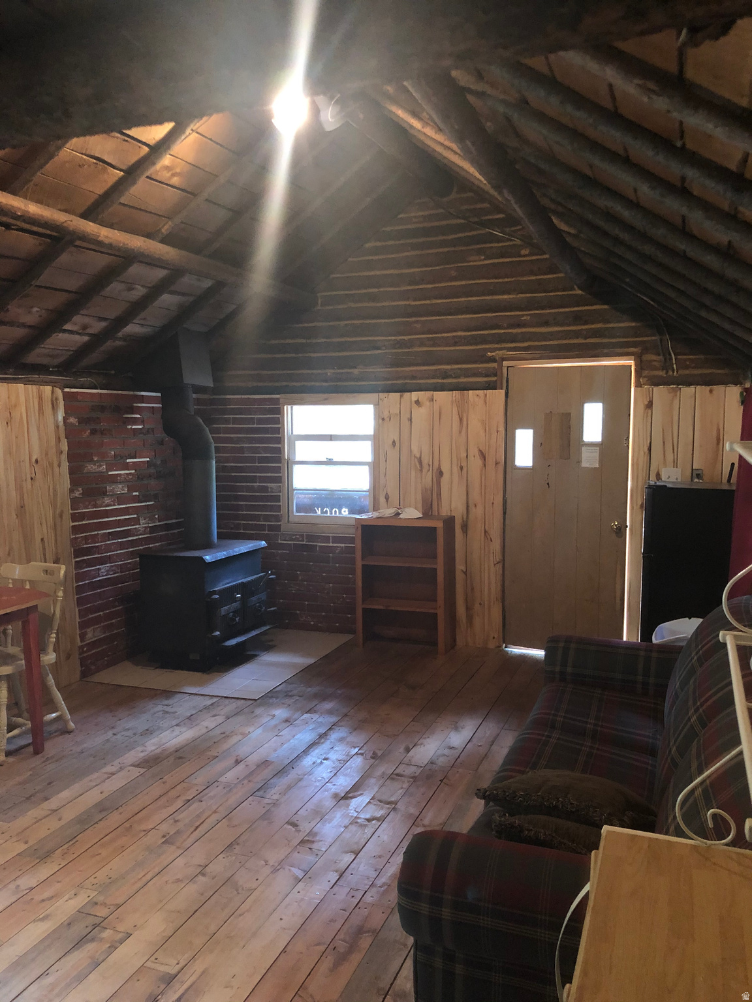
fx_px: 811
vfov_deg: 63.4
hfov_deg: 49.7
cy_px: 501
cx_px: 376
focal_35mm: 28
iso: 100
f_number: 1.8
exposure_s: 1/6
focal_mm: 4
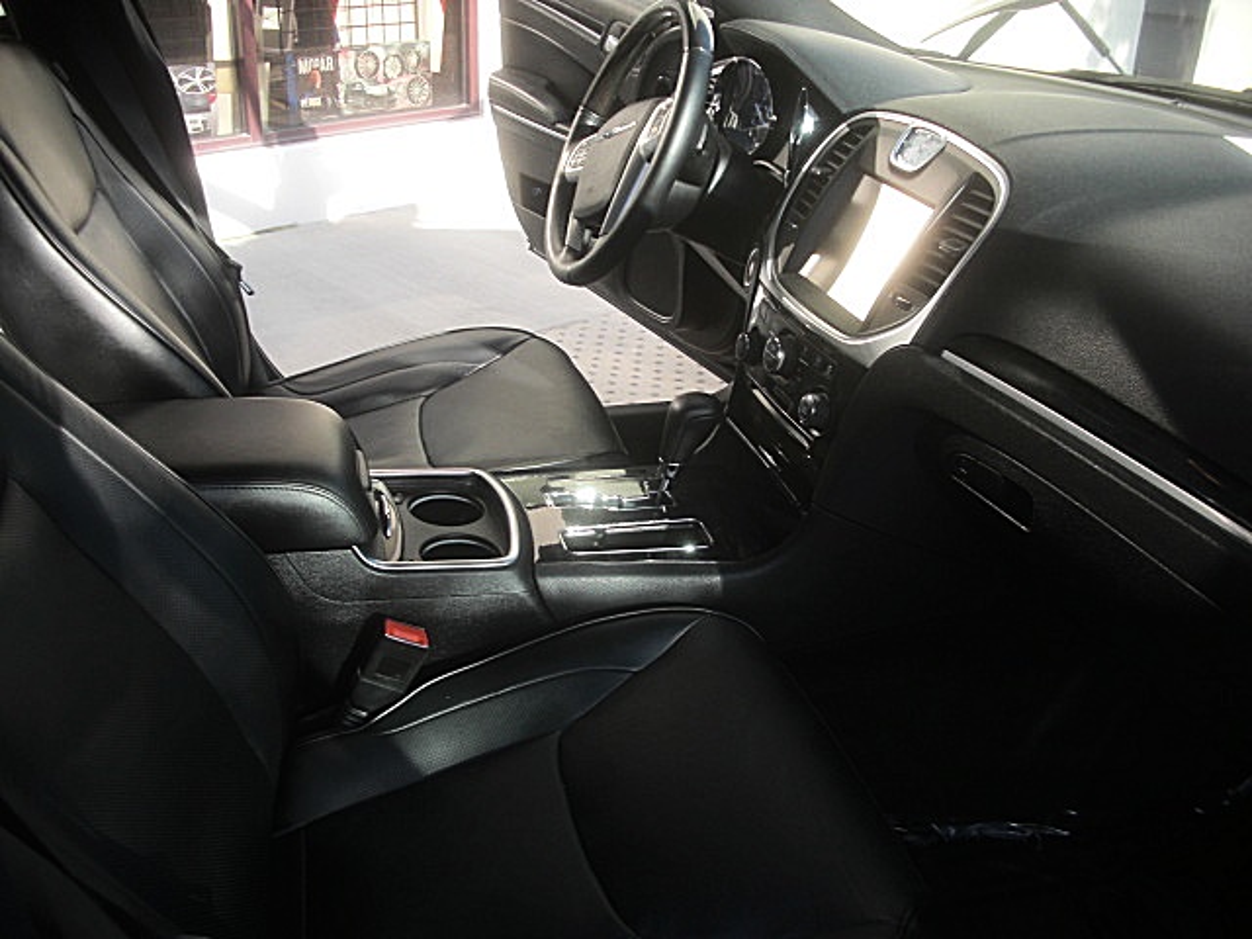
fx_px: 1302
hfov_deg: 51.4
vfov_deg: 39.7
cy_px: 470
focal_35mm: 36
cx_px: 626
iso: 50
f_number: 2.8
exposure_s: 1/160
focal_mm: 6.3
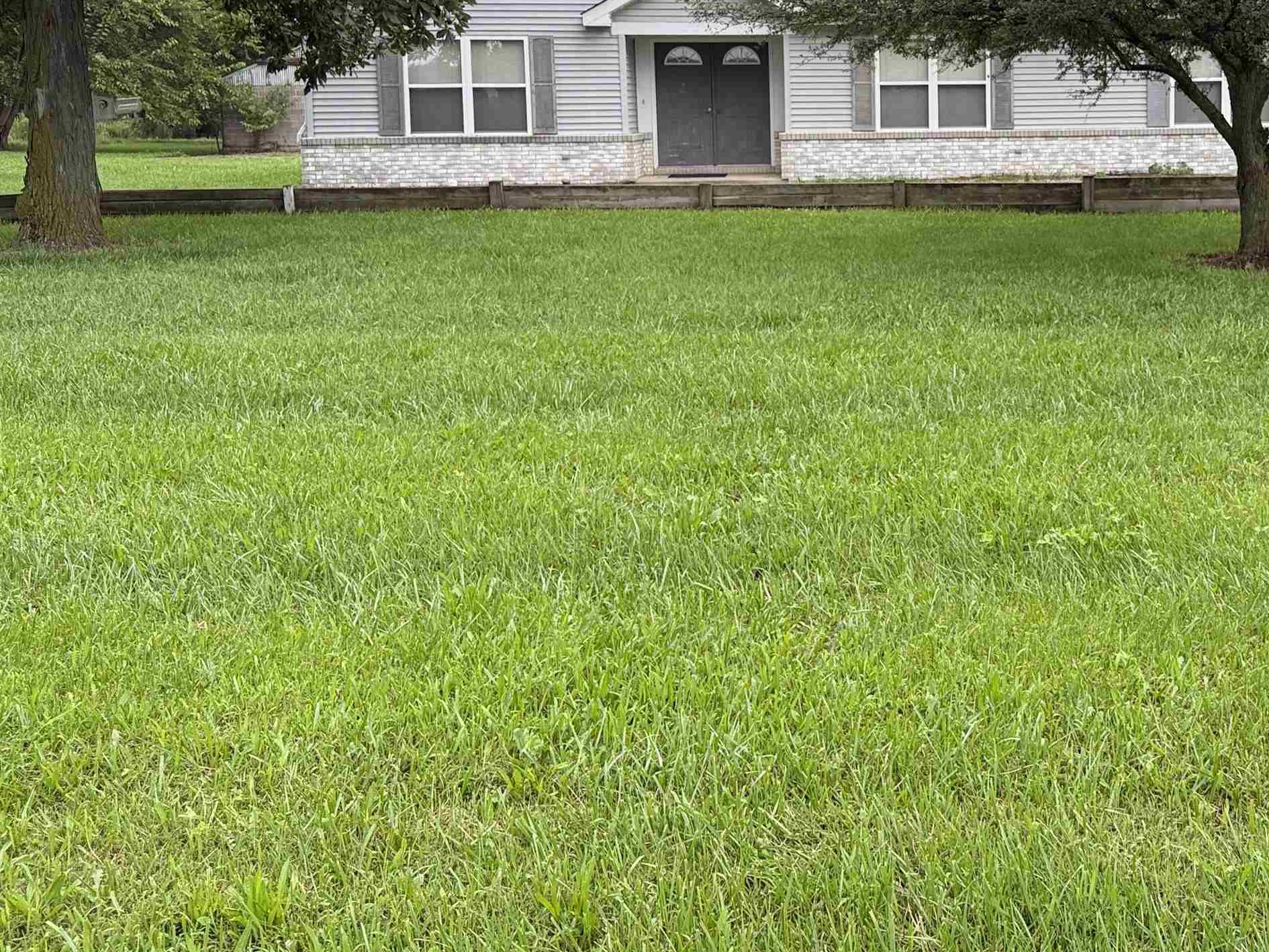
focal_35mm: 39
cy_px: 216
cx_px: 967
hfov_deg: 46.0
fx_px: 1430
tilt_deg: -4.0
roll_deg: +0.8
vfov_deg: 35.8
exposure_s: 1/584
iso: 100
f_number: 1.78
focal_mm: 6.76
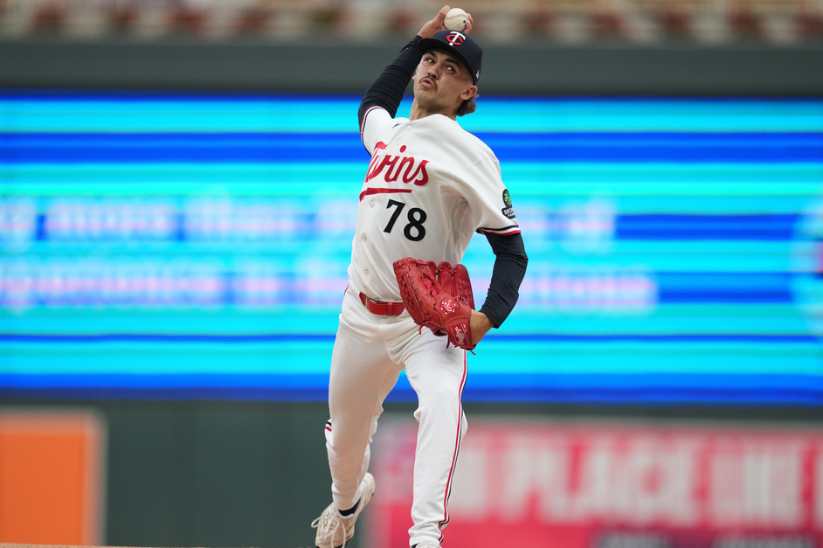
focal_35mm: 435
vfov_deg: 3.2
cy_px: 297
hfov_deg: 4.7
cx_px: 411
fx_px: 9939
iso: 1250
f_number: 2.8
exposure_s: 1/5000
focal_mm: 400
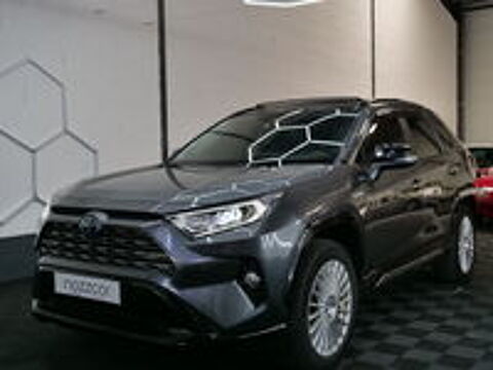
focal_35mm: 40
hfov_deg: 46.8
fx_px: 570
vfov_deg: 36.0
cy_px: 185
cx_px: 246
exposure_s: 1/60
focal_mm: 20
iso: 320
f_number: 4
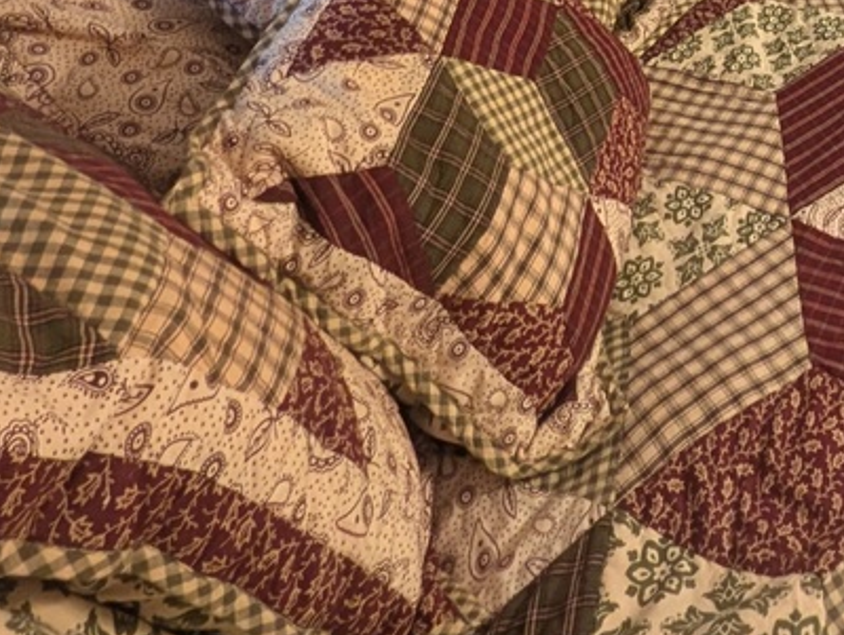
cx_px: 956
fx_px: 1050
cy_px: -357
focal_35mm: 43
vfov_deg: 24.6
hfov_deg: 36.2
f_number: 1.7
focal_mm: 2.02
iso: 205
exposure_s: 1/24
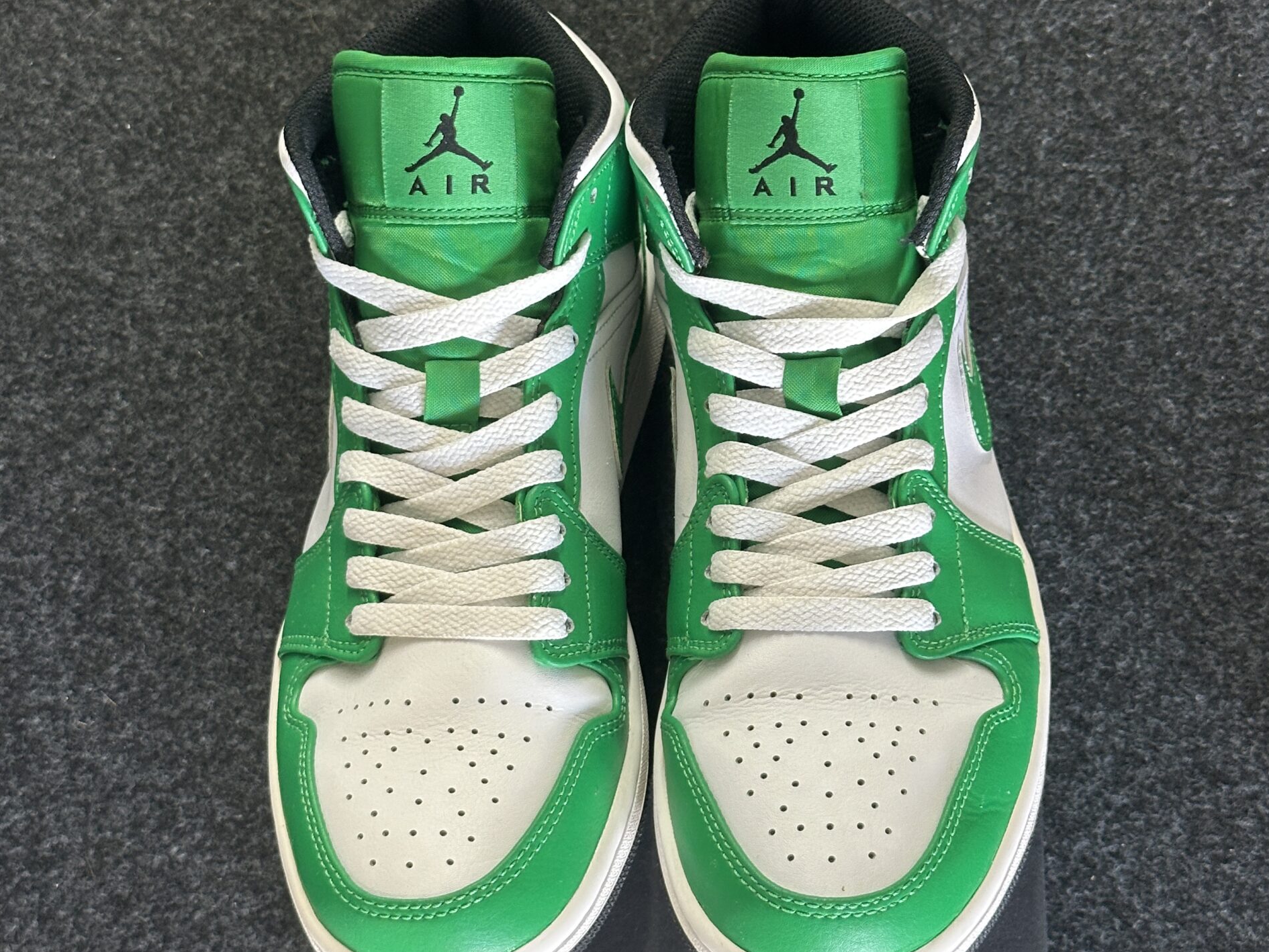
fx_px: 2383
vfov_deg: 22.6
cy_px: 494
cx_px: 643
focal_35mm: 65
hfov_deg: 29.8
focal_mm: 6.86
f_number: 1.78
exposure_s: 1/50
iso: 200
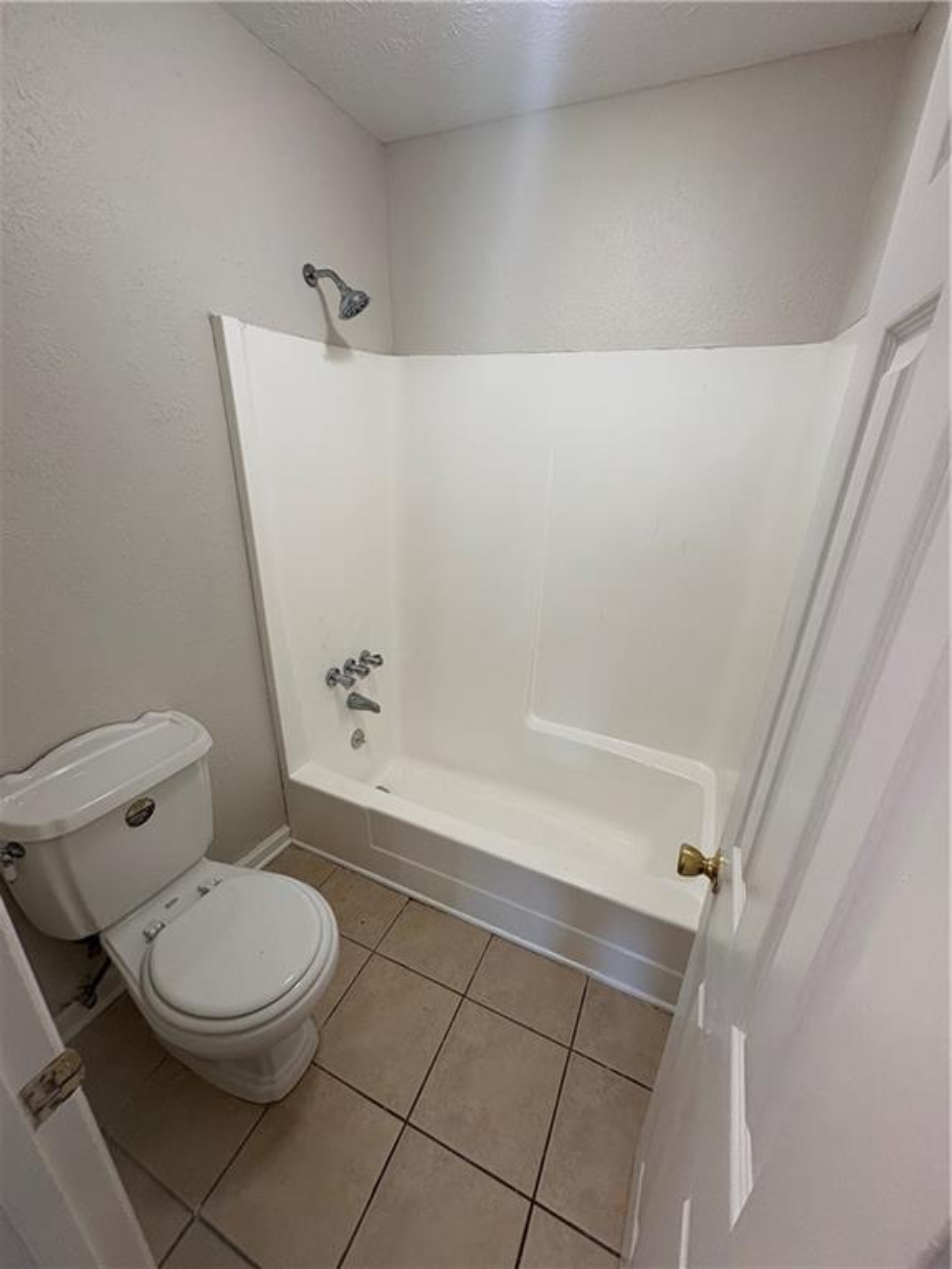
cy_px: 634
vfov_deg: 102.1
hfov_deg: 85.7
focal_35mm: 14
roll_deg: -2.6
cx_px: 476
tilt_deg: -21.5
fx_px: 513
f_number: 2.2
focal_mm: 2.22
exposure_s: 1/120
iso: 160
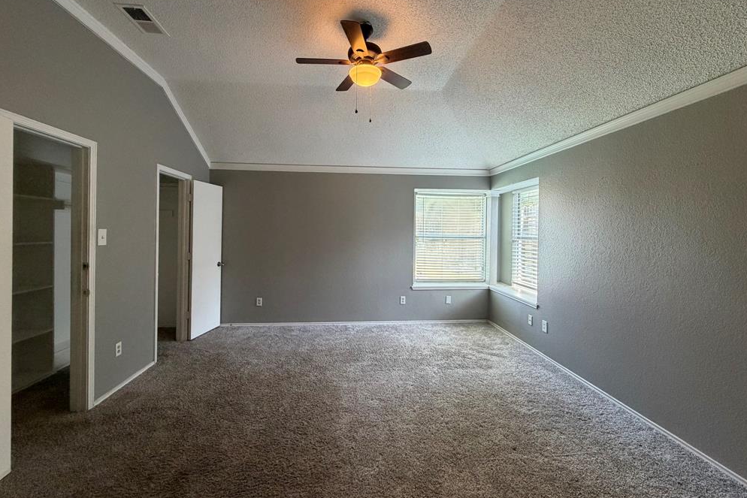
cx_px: 370
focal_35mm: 15
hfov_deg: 100.4
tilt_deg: +0.2
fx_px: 311
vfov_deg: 77.2
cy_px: 230
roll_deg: -0.3
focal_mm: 2.22
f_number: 2.2
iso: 250
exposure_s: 1/60
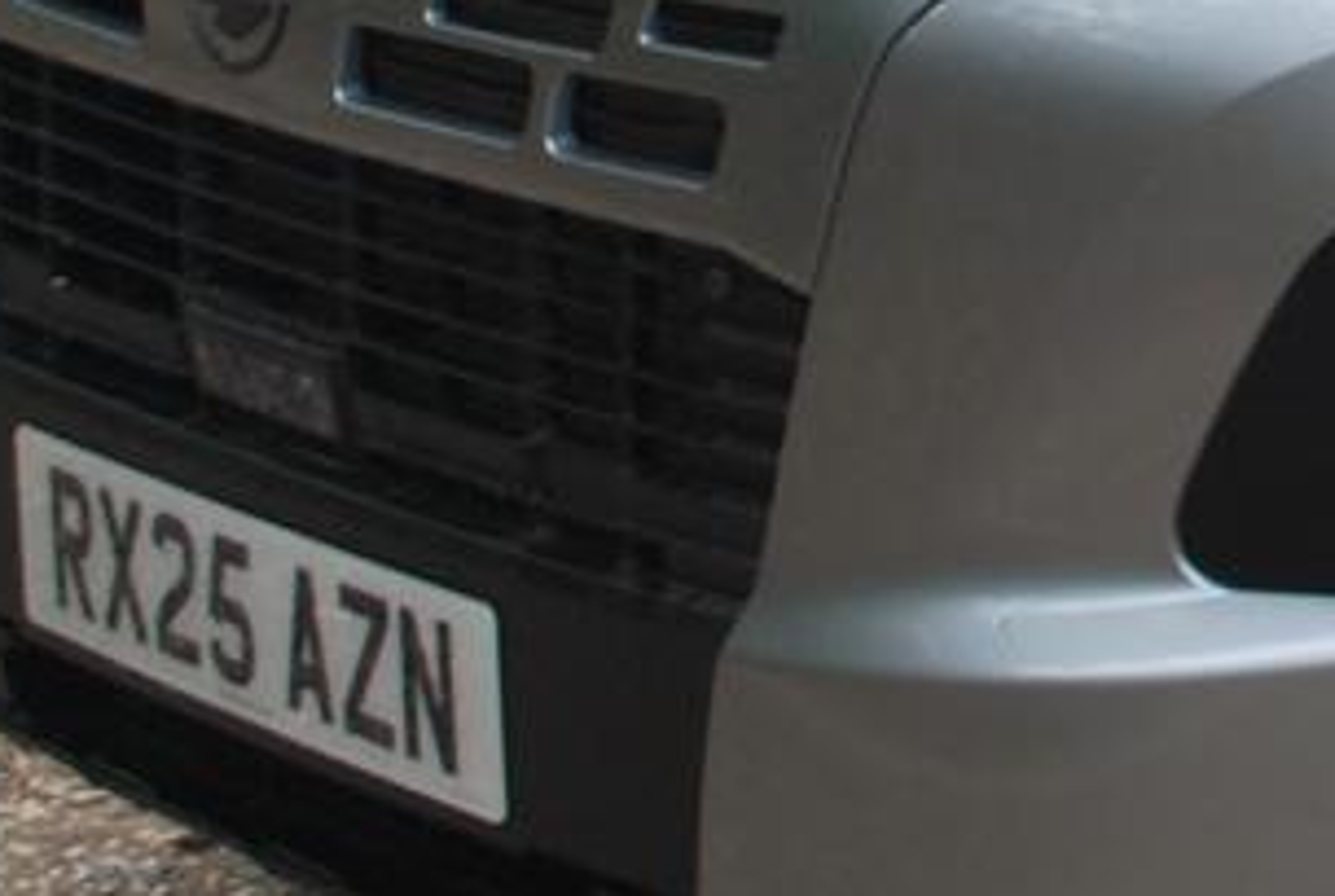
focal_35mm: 168
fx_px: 6242
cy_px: -755
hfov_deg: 11.1
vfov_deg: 7.9
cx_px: 2705
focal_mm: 22
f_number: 5
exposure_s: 1/100
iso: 200
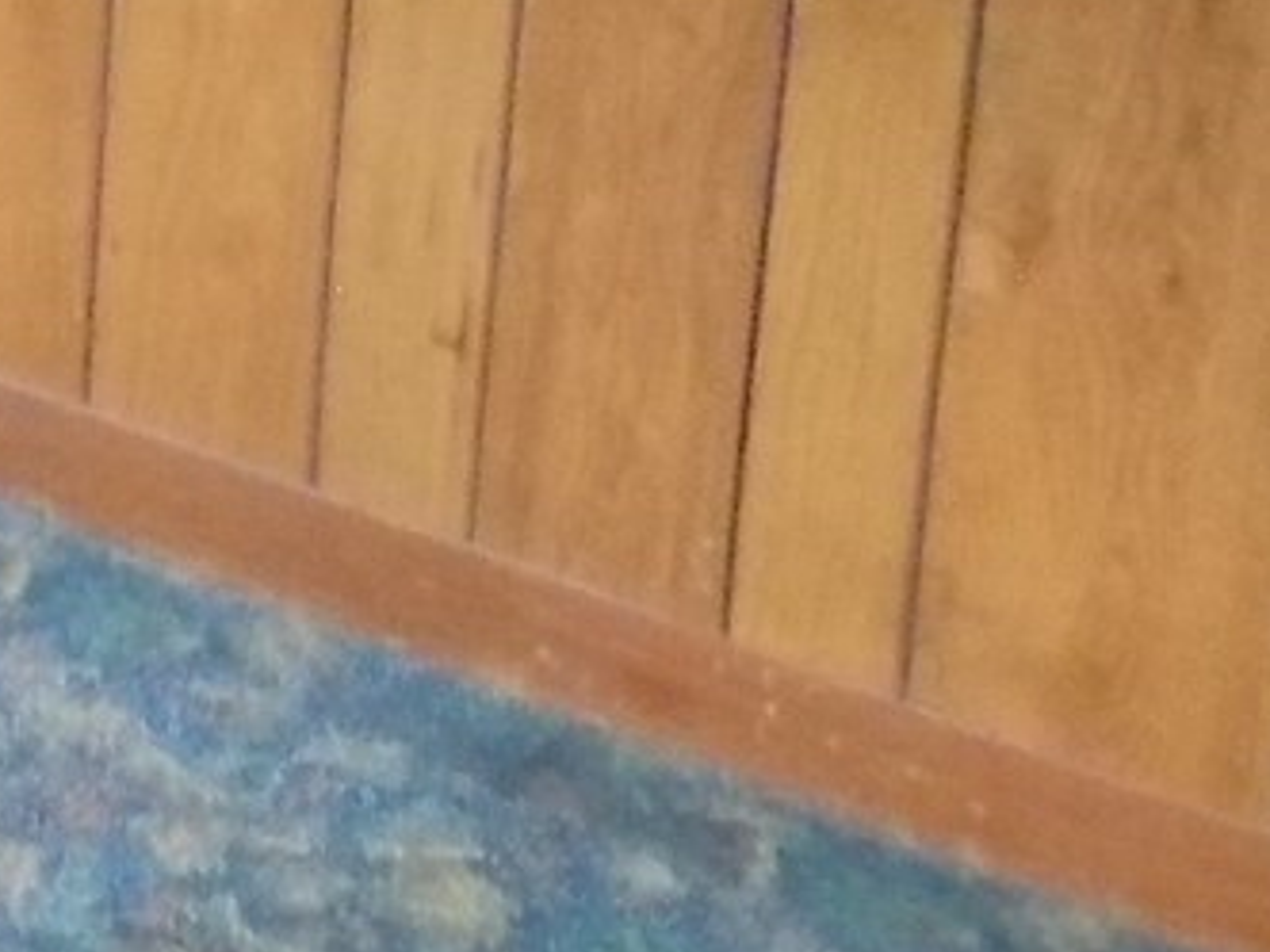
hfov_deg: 11.9
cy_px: -906
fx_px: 5210
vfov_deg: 9.8
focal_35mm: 142
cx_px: -1526
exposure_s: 1/1.6
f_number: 3.1
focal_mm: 4
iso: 400
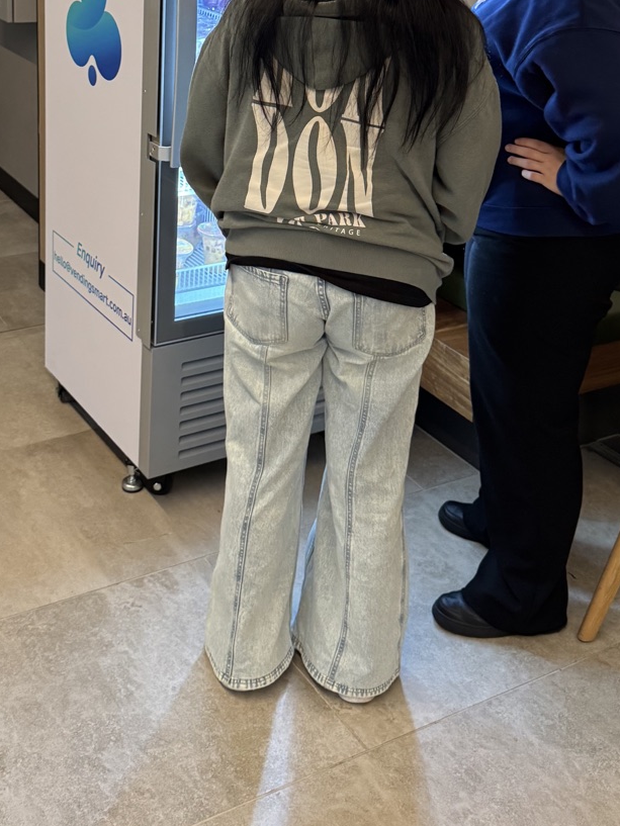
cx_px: 261
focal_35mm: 47
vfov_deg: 38.8
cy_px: 161
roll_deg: -2.7
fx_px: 1122
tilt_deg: -14.3
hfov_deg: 30.8
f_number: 1.78
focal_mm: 6.76
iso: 400
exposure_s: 1/50
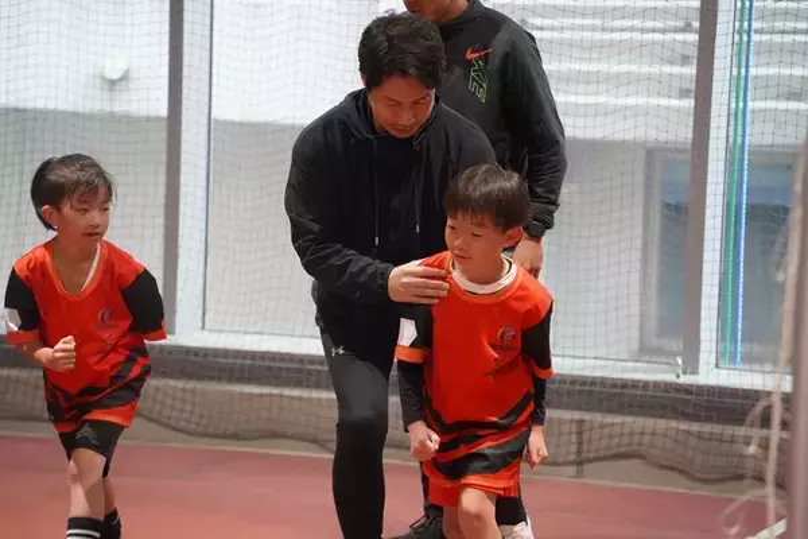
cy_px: 270
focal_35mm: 126
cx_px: 404
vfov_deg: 10.9
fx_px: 2828
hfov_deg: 16.3
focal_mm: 126
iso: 12800
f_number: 5
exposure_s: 1/160
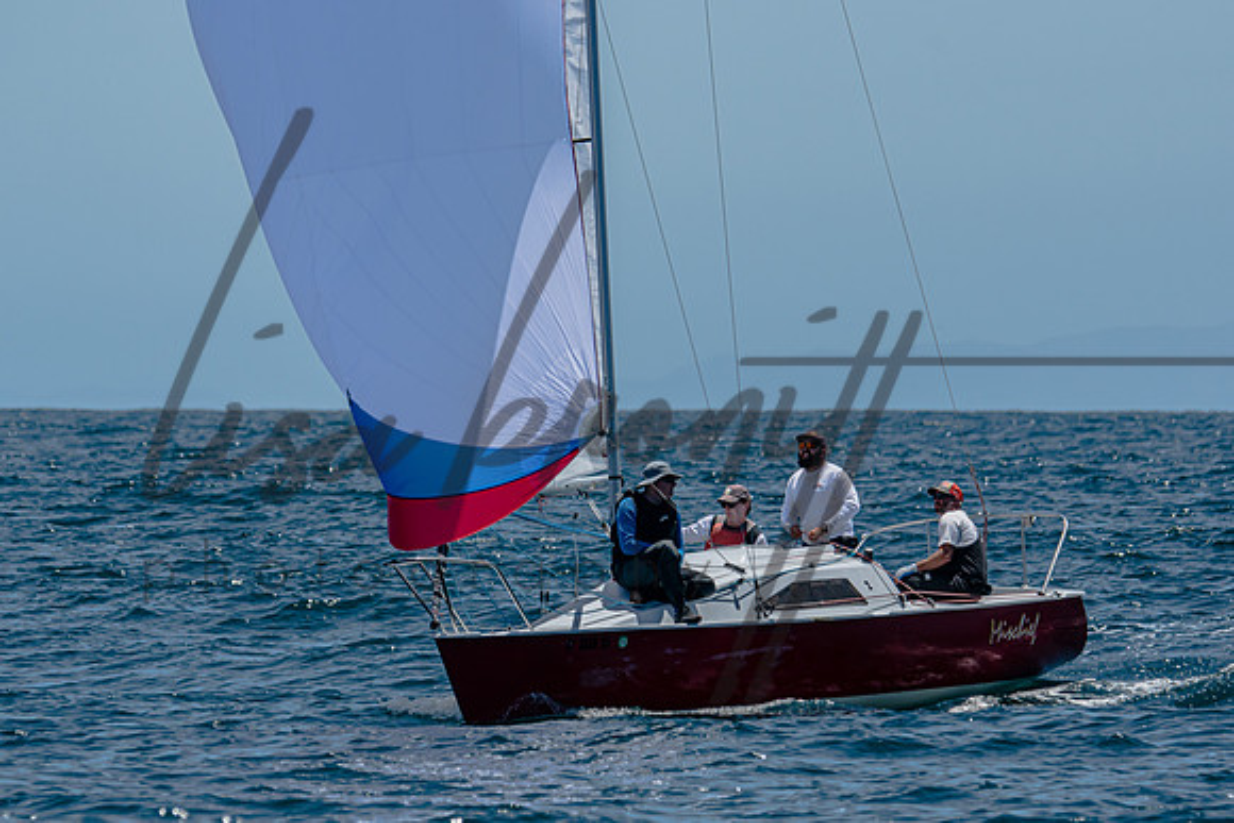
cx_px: 632
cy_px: 478
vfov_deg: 3.1
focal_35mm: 440
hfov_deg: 4.7
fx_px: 15096
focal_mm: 250
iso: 200
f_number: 5.6
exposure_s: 1/2000
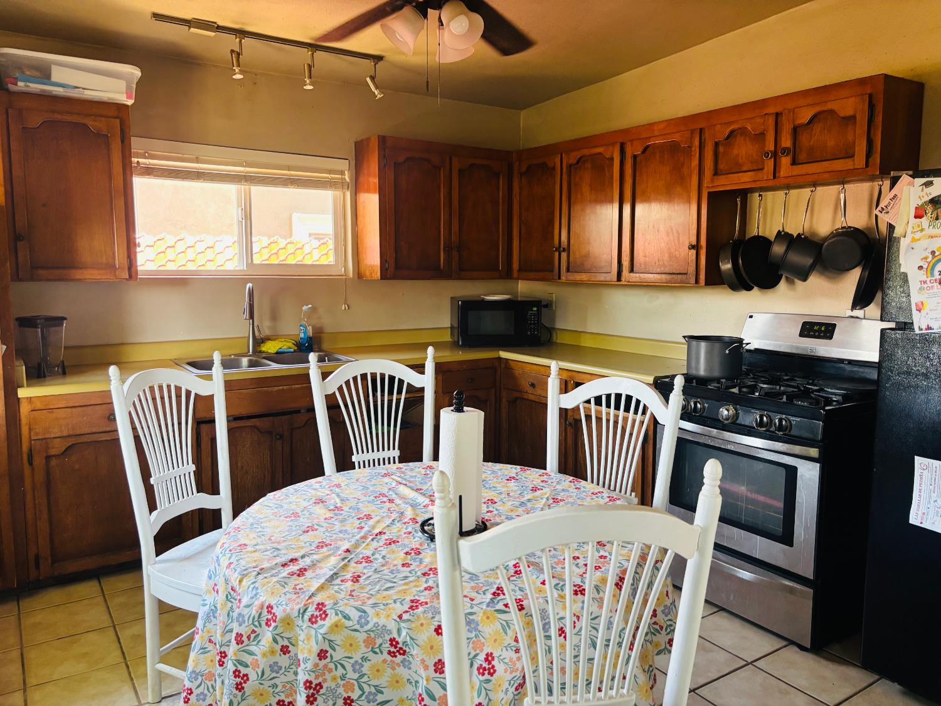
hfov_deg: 67.3
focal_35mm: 26
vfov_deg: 53.1
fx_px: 707
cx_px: 470
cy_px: 353
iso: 200
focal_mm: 5.96
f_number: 1.6
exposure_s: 1/60
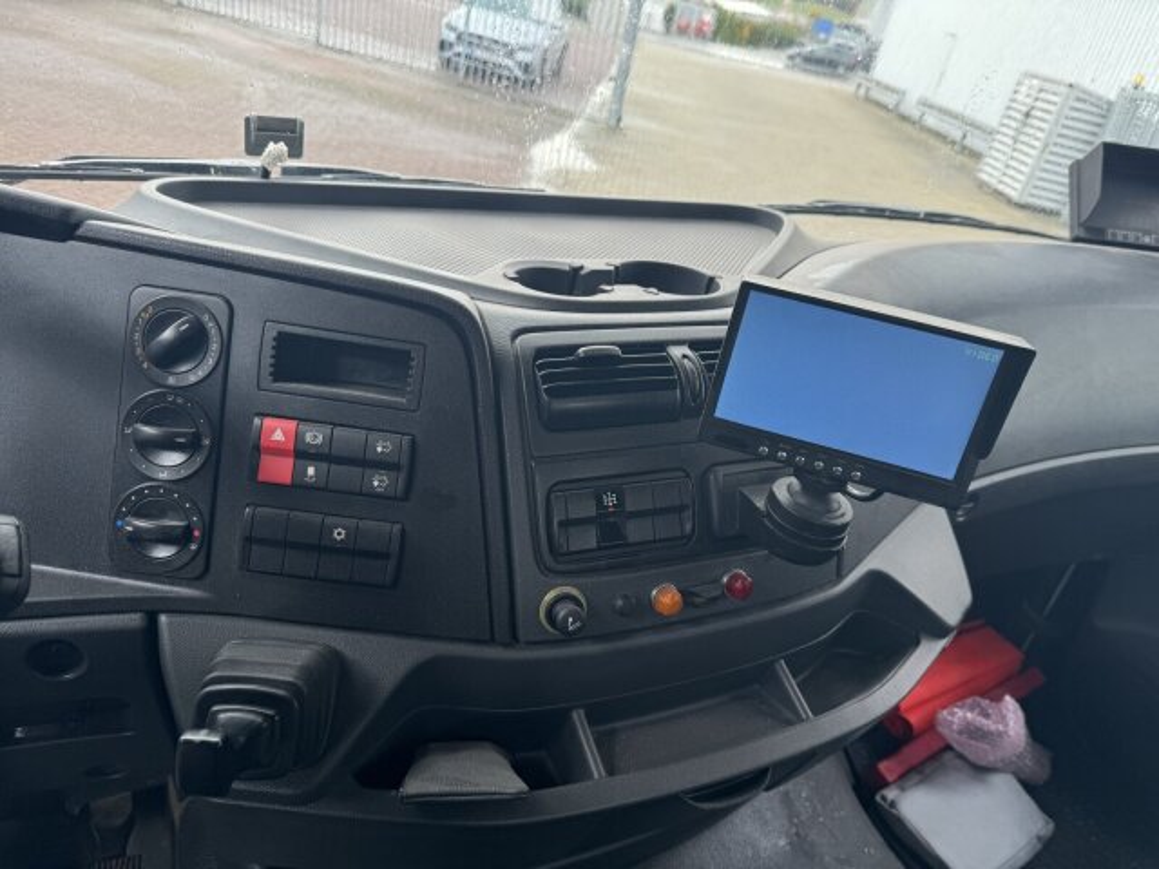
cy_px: 434
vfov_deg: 56.8
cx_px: 580
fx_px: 804
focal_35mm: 24
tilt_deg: -29.1
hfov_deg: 71.6
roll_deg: -11.9
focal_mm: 6.86
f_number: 1.78
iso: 64
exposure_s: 1/121
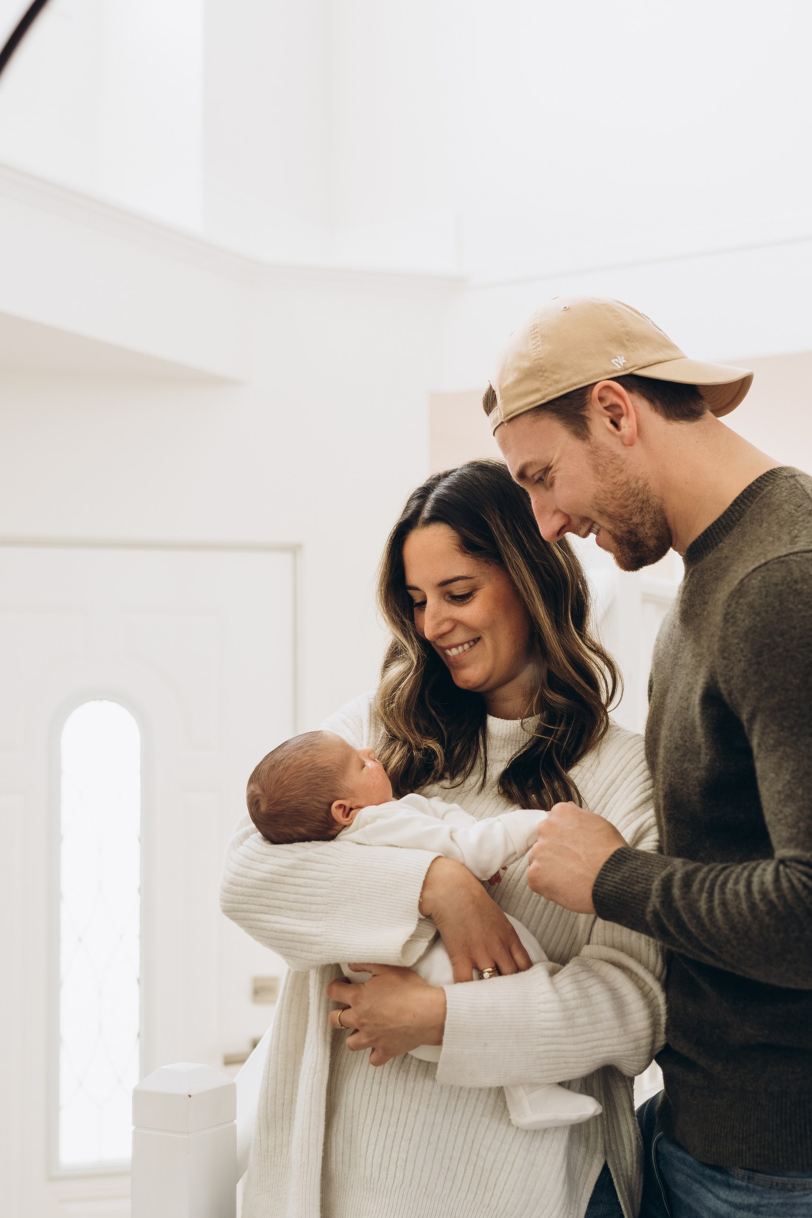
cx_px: 508
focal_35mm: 56
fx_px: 1895
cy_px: 683
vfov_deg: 35.6
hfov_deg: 24.1
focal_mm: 35
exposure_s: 1/250
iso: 250
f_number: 2
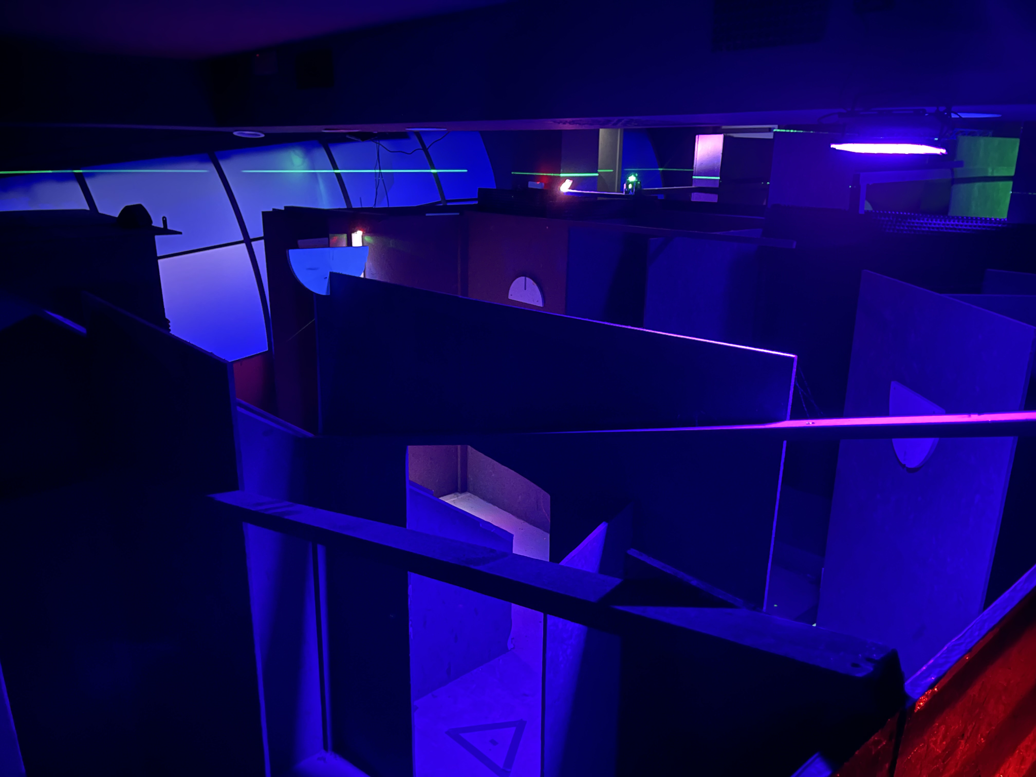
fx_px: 748
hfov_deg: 69.4
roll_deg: -1.2
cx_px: 518
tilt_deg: -16.7
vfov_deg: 54.9
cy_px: 388
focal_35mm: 25
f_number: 1.6
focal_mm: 5.1
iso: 1250
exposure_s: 1/5
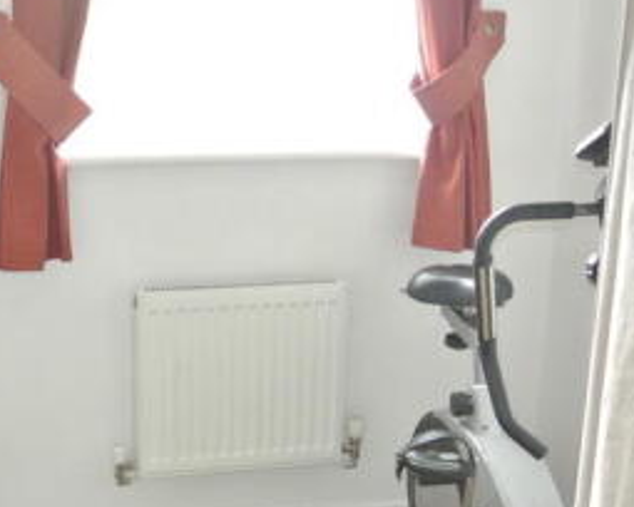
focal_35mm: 65
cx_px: 190
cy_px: 364
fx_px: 1220
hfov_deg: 28.9
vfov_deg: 23.3
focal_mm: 10
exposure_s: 1/60
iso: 900
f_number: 3.5
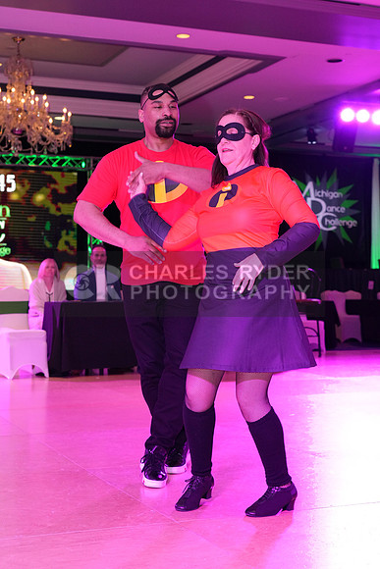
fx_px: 886
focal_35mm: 56
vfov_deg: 35.6
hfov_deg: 24.2
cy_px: 284
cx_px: 190
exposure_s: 1/250
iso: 2500
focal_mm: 56
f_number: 5.6
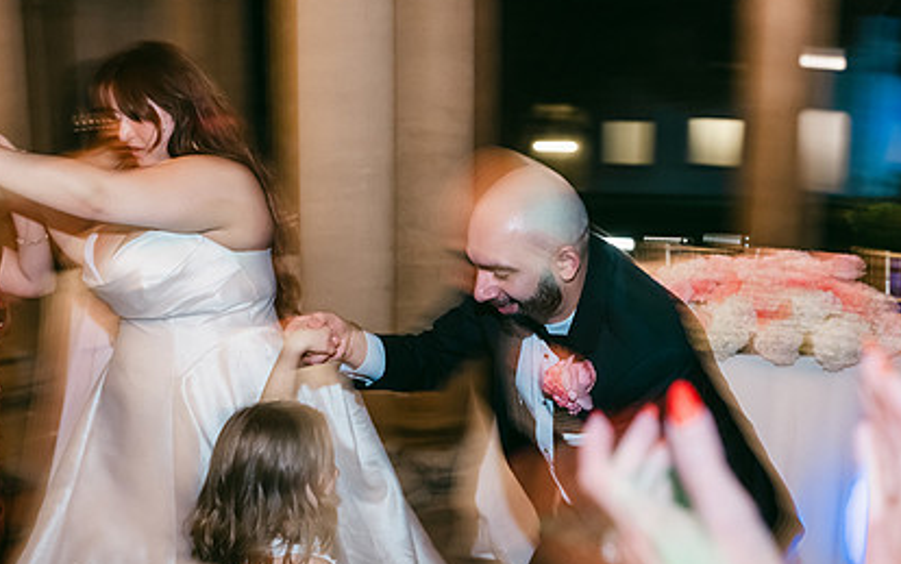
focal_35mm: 50
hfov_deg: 40.3
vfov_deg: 25.7
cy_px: 389
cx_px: 427
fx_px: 1228
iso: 1250
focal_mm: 35
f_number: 3.2
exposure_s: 1/15
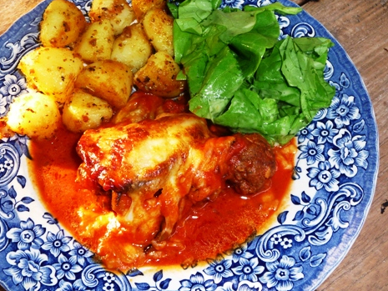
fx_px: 617
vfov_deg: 26.6
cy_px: 153
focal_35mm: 55
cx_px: 155
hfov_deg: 34.8
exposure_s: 1/30
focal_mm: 6.7
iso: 100
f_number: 3.9
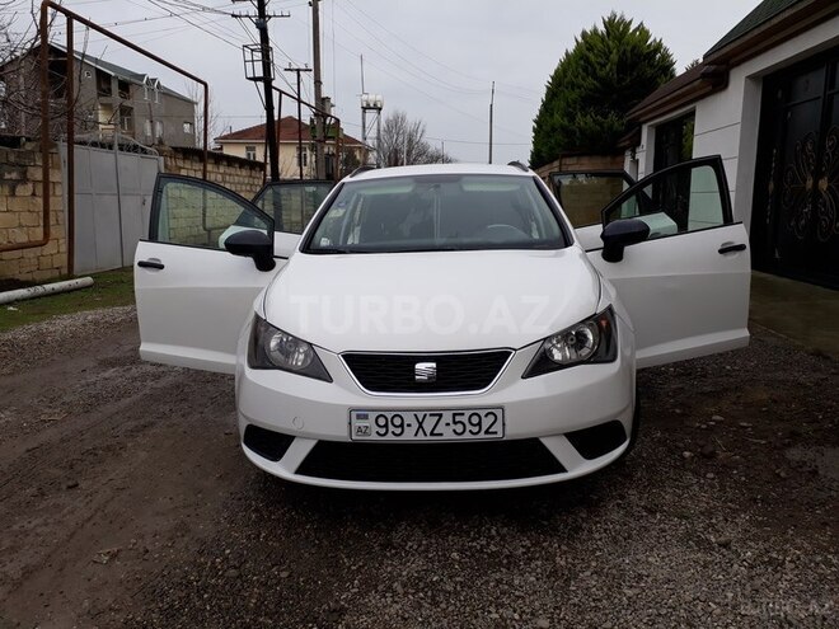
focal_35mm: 27
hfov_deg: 65.3
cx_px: 420
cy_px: 314
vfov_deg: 51.4
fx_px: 654
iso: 40
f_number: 1.9
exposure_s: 1/734
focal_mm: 3.6
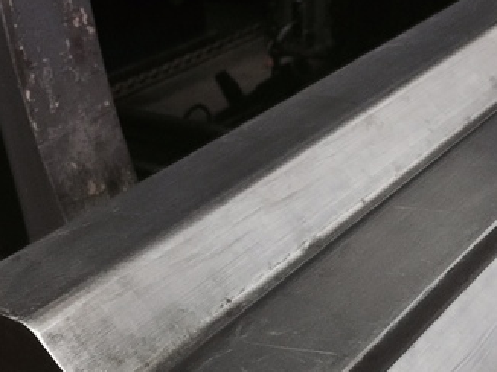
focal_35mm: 57
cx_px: 213
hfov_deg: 33.8
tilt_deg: -29.6
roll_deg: +6.8
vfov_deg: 25.4
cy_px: 261
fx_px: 818
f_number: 2.2
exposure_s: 1/4
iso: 100
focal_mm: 4.15
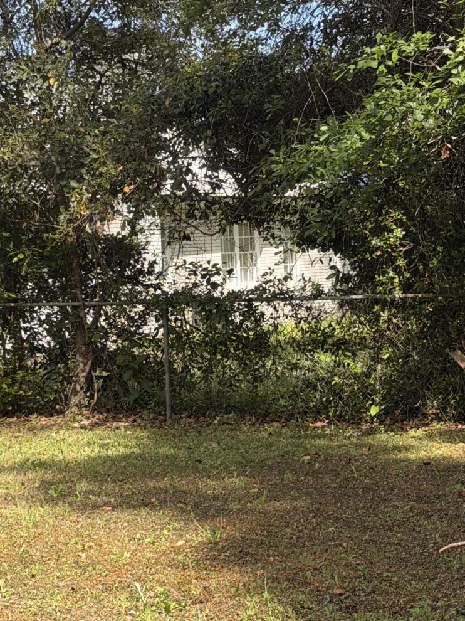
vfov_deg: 20.2
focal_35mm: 97
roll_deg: +2.1
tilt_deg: -1.4
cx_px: 154
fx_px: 1738
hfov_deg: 15.2
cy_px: 297
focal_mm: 6.76
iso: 80
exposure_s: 1/1795
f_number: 1.78
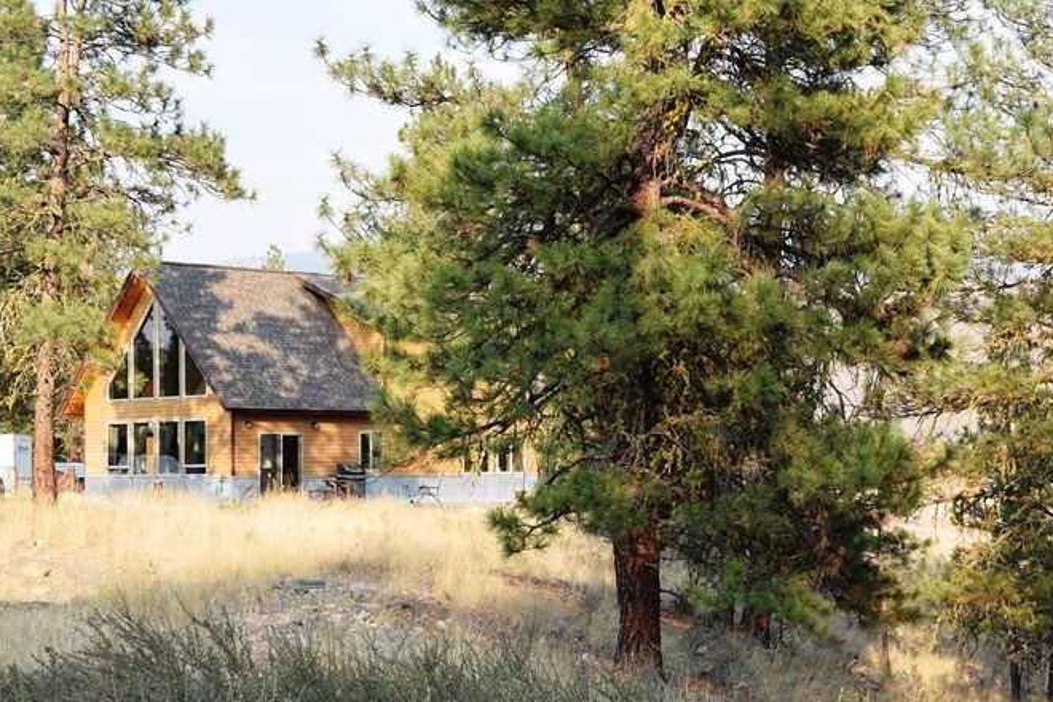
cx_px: 826
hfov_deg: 26.9
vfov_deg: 18.4
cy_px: 424
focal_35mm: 74
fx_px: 2164
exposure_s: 1/250
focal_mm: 30
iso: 220
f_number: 8
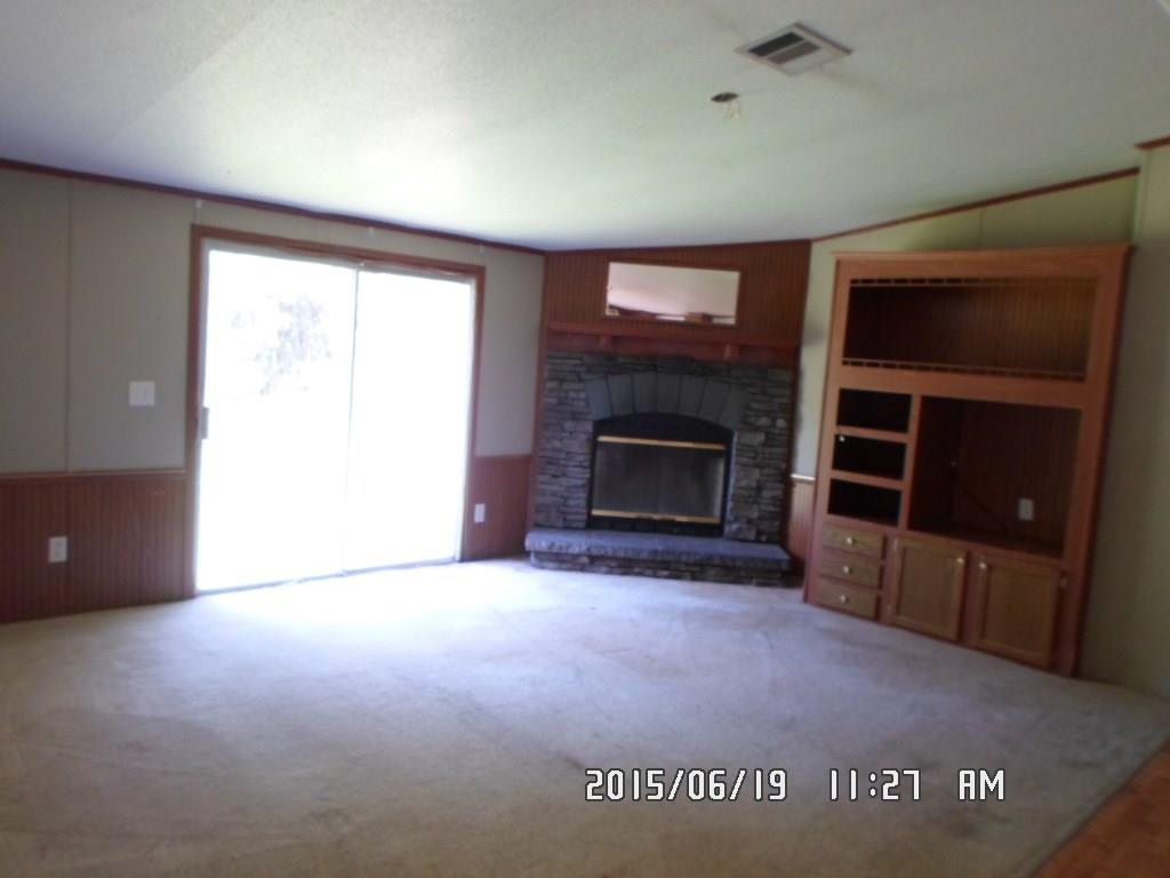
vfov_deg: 54.9
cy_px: 439
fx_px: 845
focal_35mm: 25
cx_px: 585
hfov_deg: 69.4
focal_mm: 4.5
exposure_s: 1/30
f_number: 2.5
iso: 160
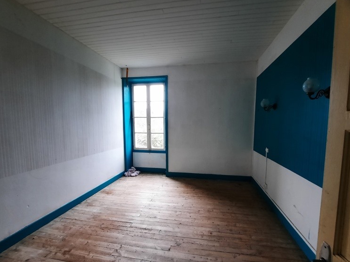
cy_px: 137
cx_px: 181
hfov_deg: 102.0
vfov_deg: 85.6
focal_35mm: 14
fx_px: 142
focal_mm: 1.74
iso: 200
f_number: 2.2
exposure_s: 1/25
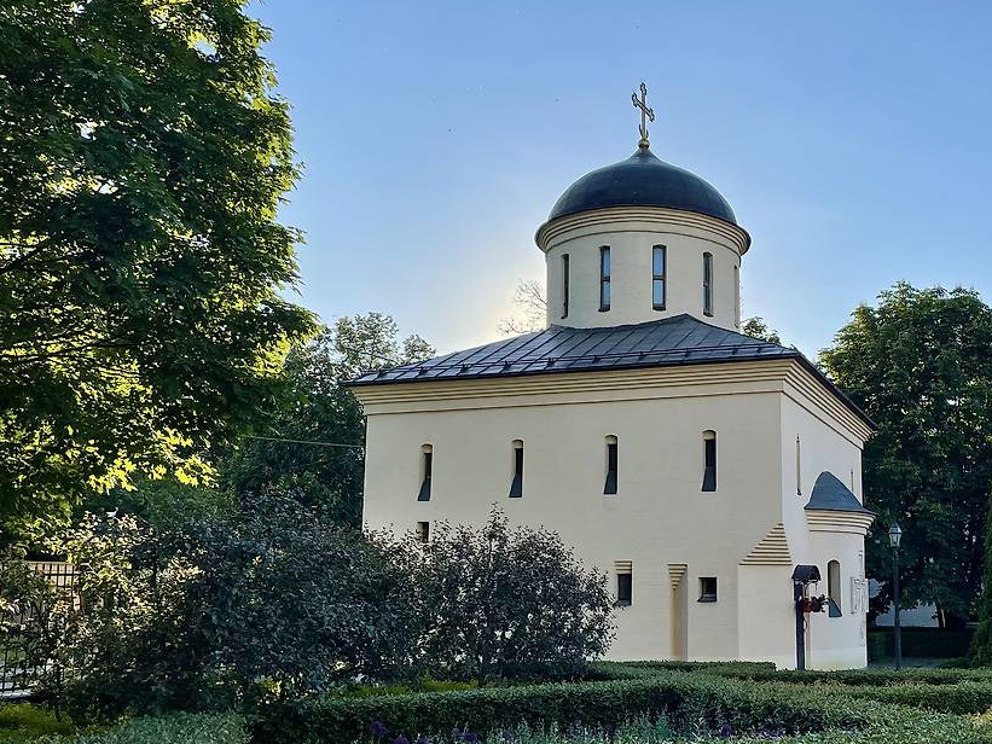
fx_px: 1089
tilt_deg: +8.8
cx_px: 698
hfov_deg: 47.8
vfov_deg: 37.6
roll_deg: +0.5
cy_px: 436
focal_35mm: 38
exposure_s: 1/2959
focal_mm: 4.2
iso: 32
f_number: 1.6
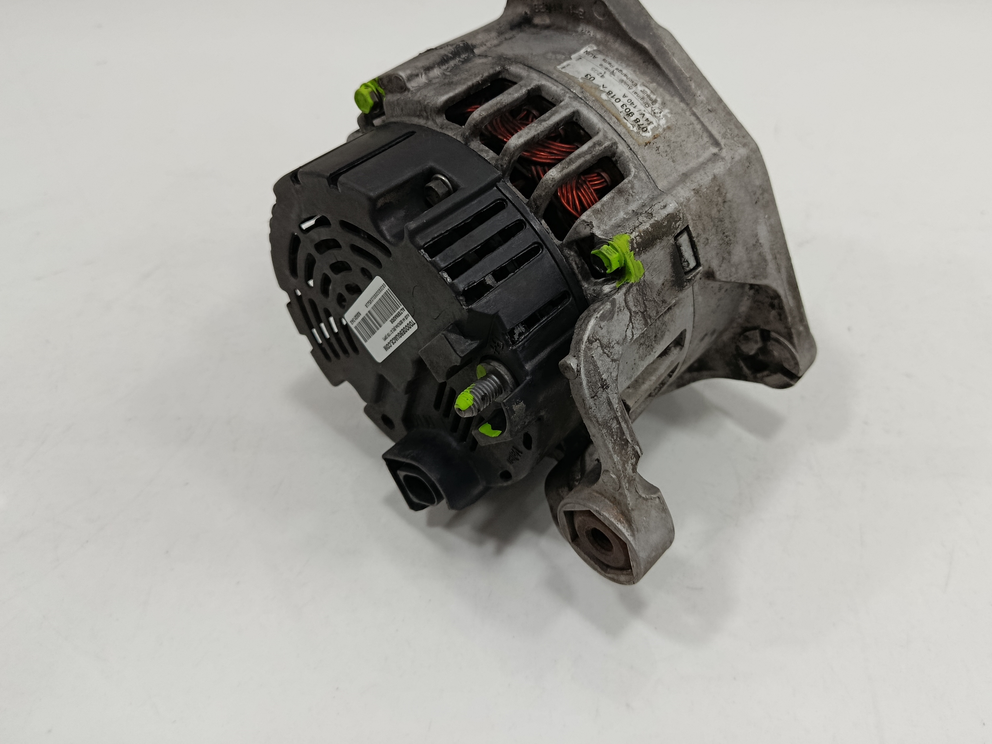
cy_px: 297
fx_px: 831
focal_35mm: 29
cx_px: 547
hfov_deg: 61.5
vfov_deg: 47.9
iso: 994
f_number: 1.7
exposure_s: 1/100
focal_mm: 5.24
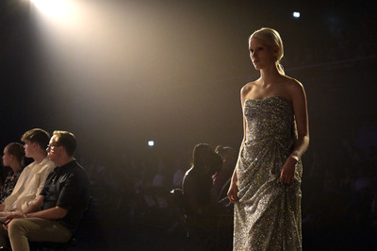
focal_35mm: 79
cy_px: 110
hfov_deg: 25.7
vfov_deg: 17.2
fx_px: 827
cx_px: 168
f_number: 5.6
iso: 8000
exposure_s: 1/640
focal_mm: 70
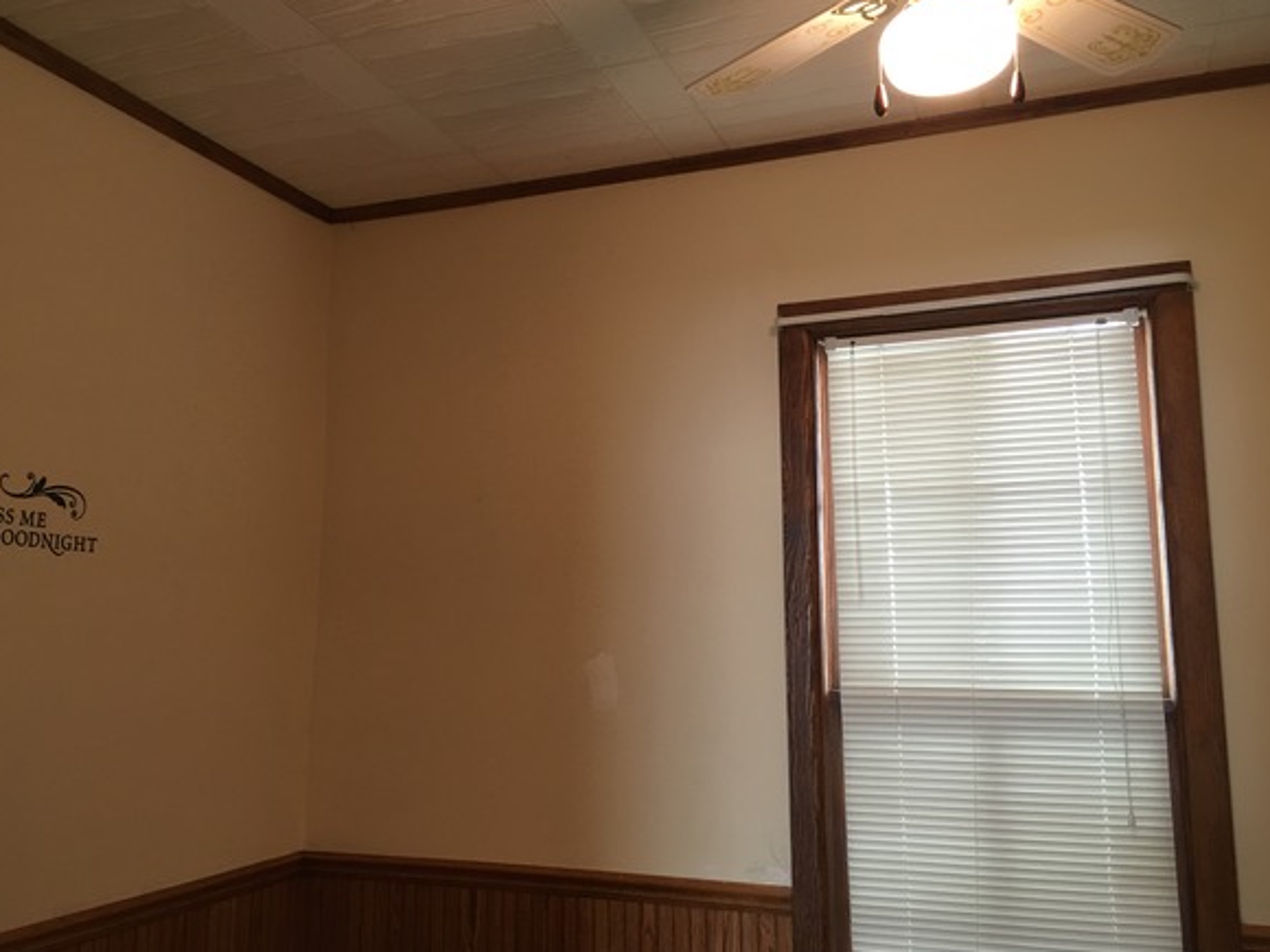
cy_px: 471
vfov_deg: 44.2
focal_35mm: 32
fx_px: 1174
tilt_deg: +9.0
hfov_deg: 56.7
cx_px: 582
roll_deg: -1.2
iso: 32
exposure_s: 1/15
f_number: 2.2
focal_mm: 4.15
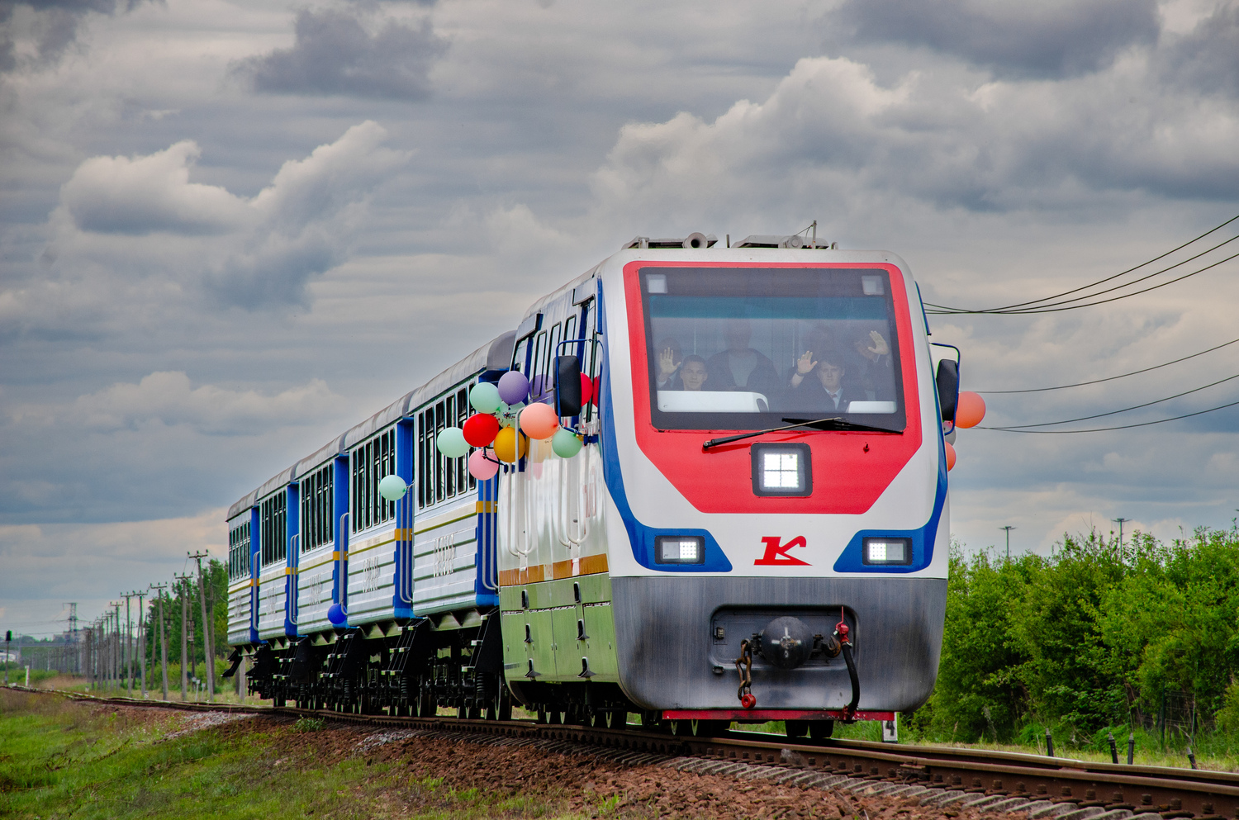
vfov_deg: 6.5
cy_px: 410
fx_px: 7211
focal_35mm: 210
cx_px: 620
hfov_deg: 9.8
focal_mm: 140
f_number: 9
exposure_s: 1/400
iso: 400
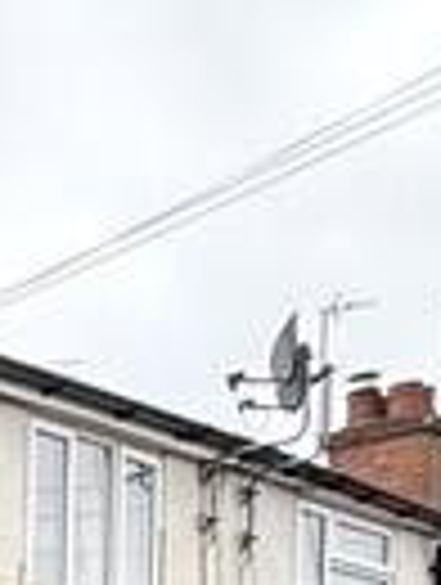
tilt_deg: -1.8
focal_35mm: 110
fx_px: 1862
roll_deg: +0.8
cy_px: 1112
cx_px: -1161
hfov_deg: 8.8
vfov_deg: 15.0
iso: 50
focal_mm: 2.22
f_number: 2.2
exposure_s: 1/164
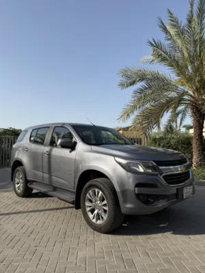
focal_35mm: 24
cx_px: 102
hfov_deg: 56.8
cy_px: 136
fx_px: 190
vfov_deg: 71.6
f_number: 1.78
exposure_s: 1/4673
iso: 80
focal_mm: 6.76
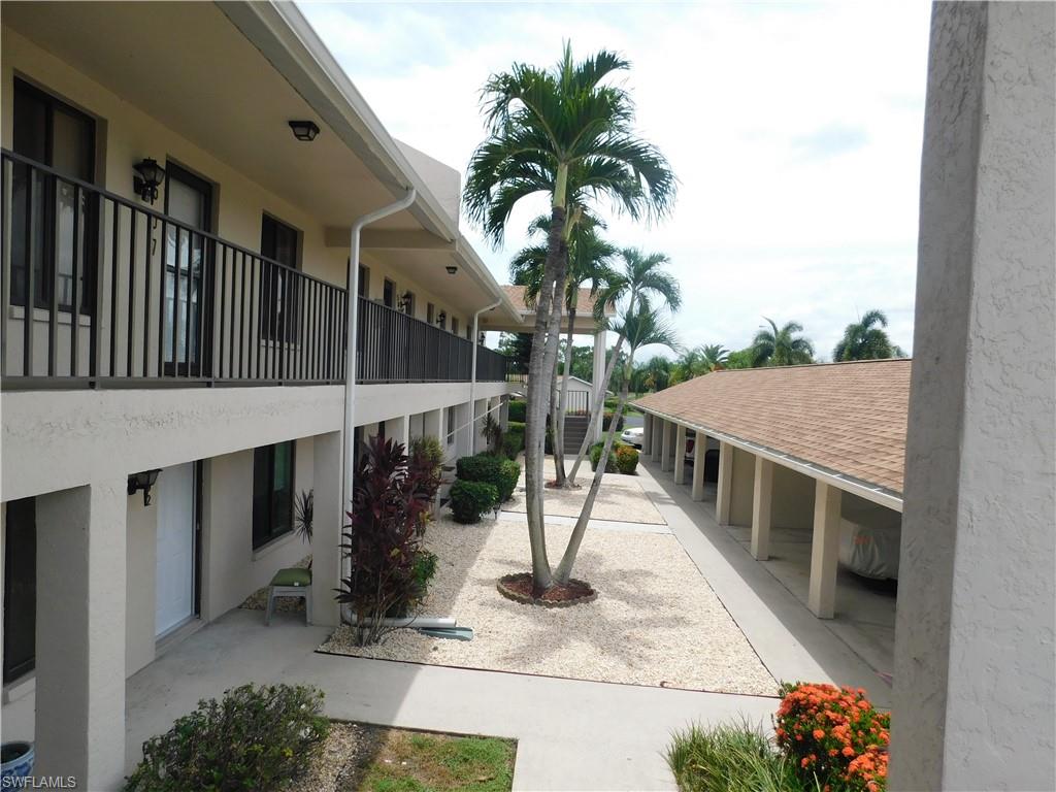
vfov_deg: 58.9
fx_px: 702
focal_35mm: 23
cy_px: 396
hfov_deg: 73.9
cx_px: 528
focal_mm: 4
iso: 125
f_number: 6
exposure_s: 1/400
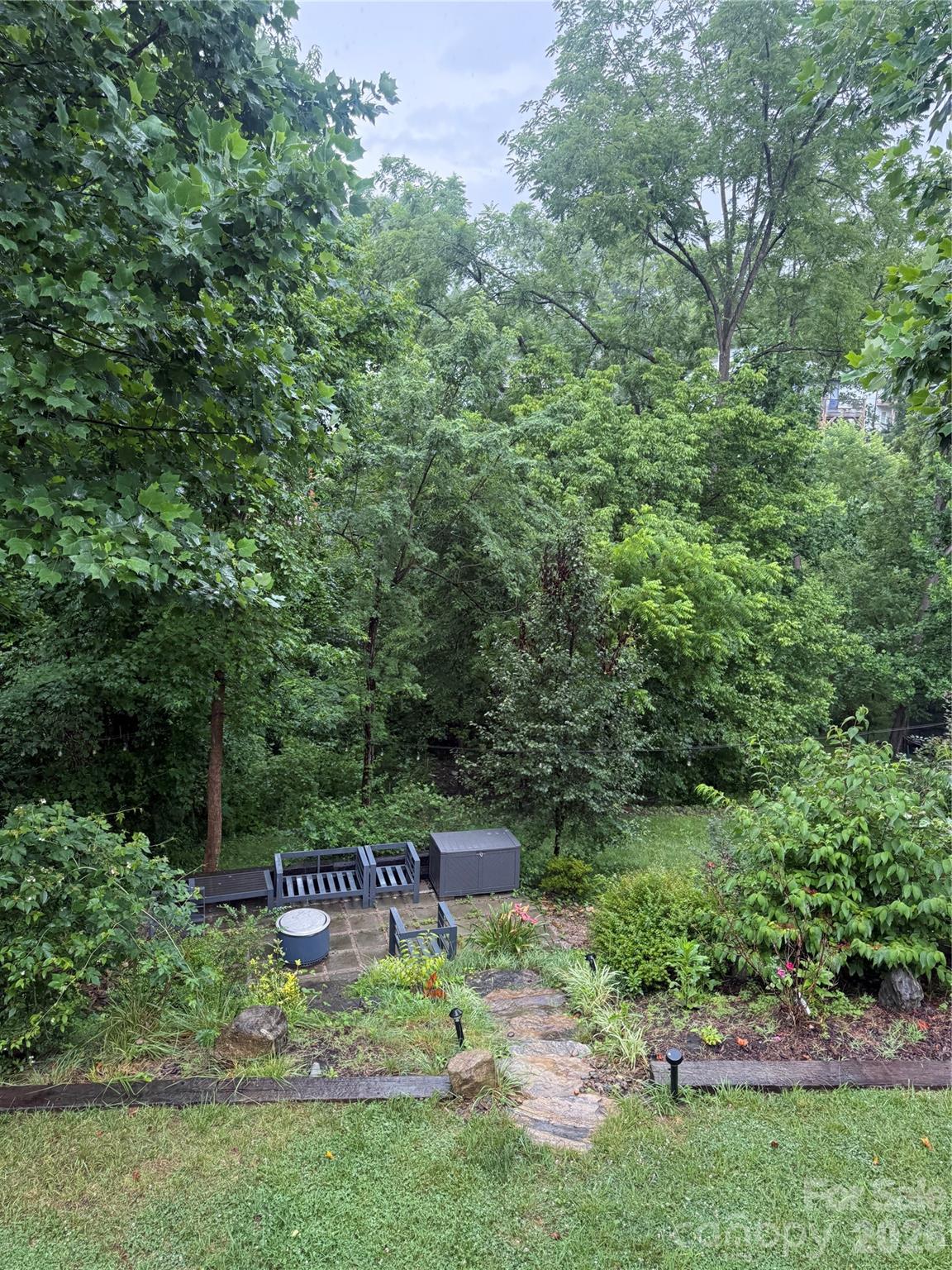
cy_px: 635
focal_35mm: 24
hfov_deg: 56.8
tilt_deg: -11.6
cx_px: 476
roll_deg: +0.5
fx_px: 880
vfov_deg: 71.6
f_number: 1.78
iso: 200
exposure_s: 1/242
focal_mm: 6.76
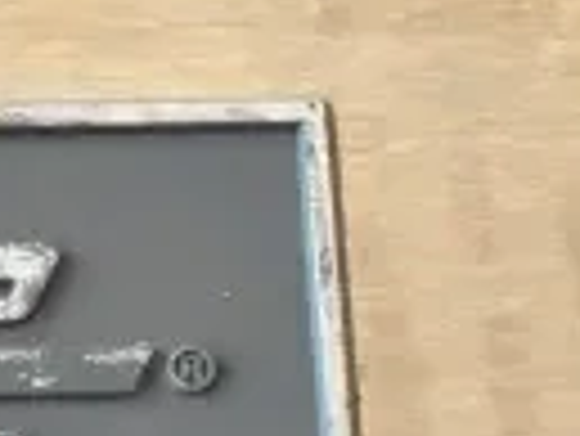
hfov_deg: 7.8
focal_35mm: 239
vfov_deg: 6.2
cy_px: 371
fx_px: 4013
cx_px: -742
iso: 6400
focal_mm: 35
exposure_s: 1/400
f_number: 10
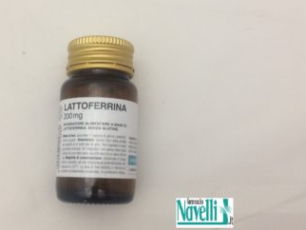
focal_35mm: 45
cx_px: 113
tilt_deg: -80.2
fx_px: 398
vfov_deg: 32.2
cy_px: 112
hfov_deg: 41.7
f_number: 2.2
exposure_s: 1/33
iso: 125
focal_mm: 4.15
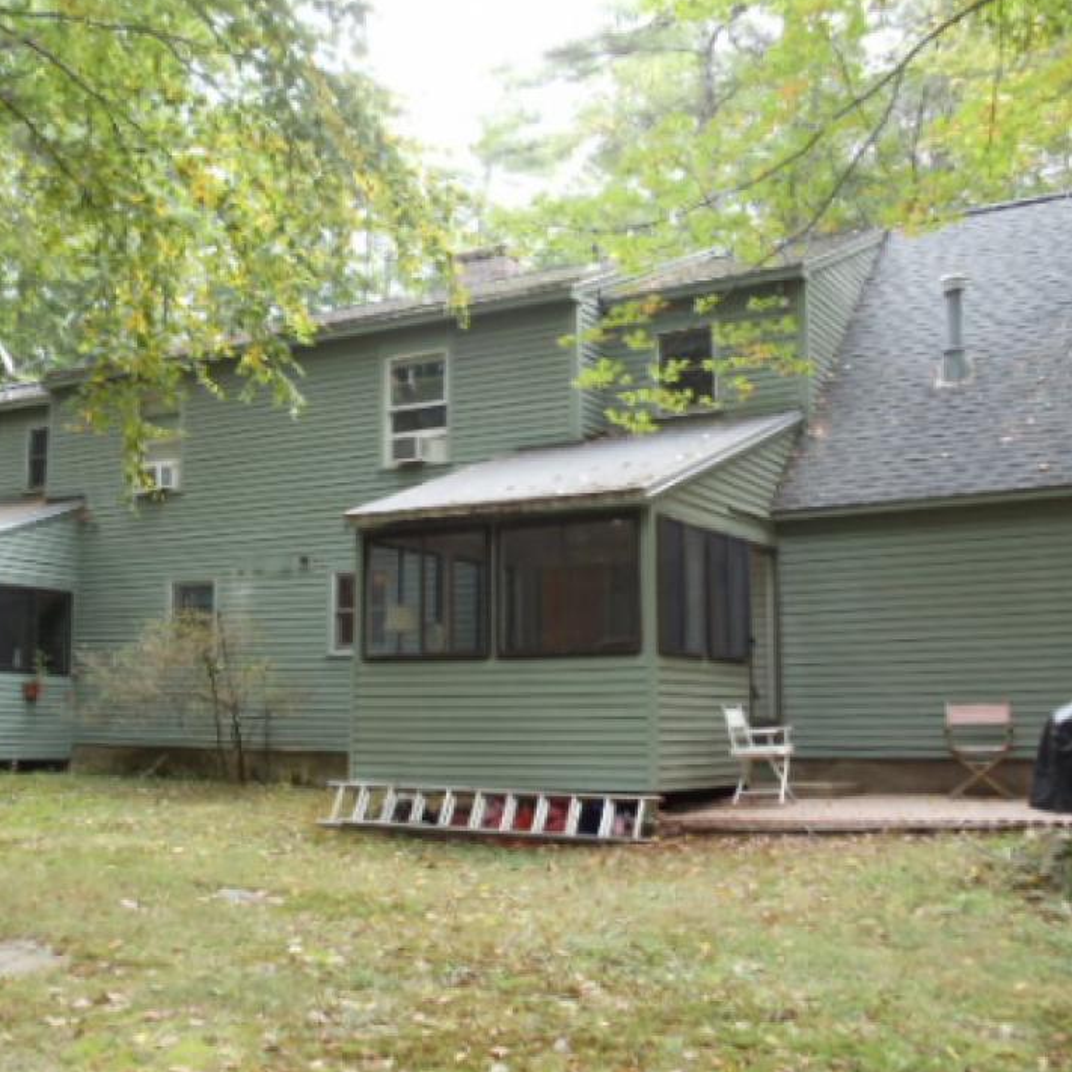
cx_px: 422
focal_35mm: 56
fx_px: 1962
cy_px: 522
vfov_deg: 30.6
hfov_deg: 30.5
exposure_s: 1/30
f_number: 3.5
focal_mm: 6
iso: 100
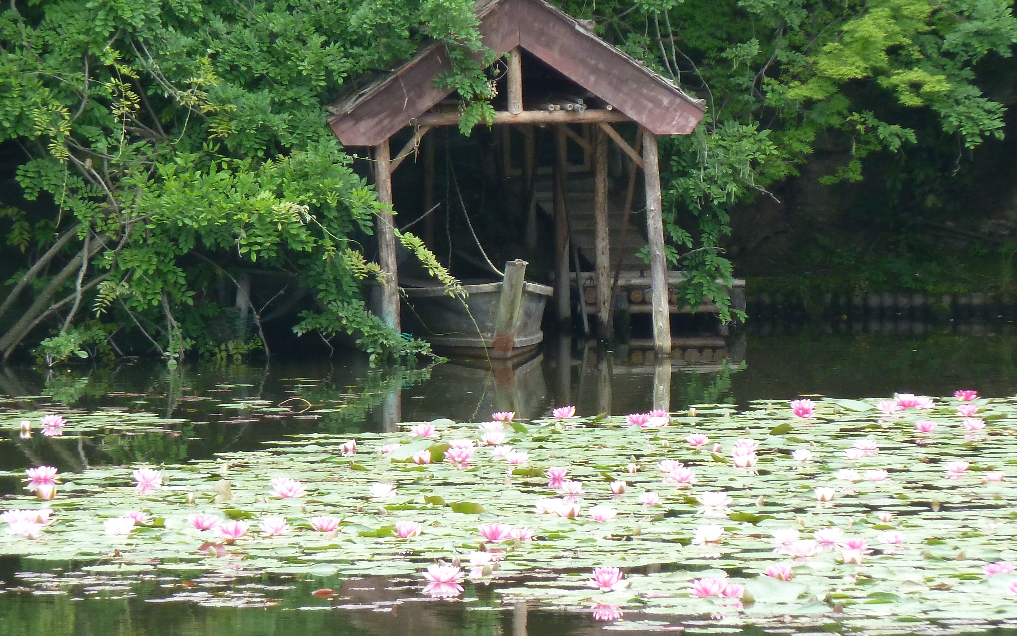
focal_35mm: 424
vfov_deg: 3.1
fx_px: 11752
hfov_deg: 5.0
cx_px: 509
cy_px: 330
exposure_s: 1/60
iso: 160
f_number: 4.9
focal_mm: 49.2
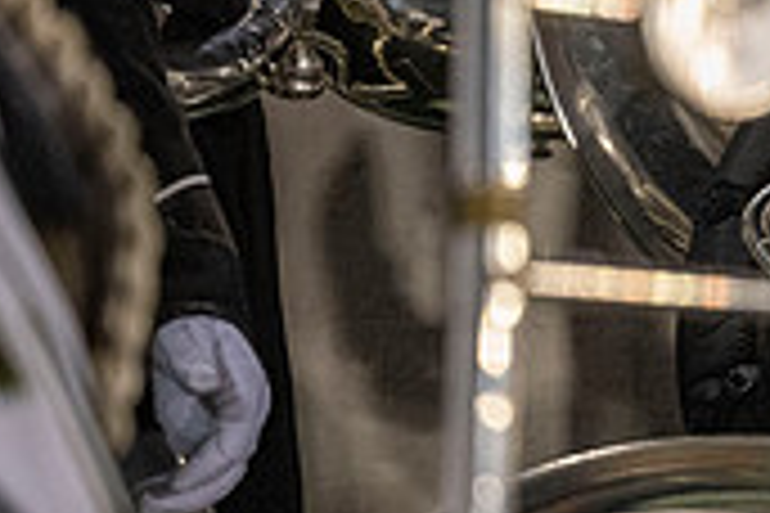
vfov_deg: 6.7
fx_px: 4363
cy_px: -128
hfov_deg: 9.7
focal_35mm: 204
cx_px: 1270
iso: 3200
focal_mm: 60
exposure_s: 1/500
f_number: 4
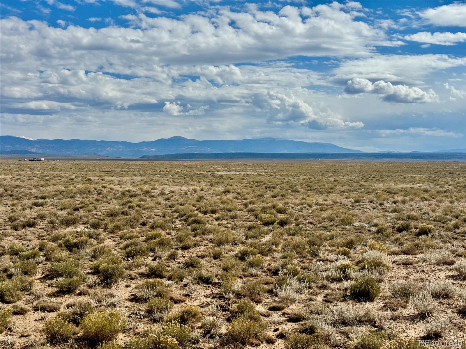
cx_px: 233
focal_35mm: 48
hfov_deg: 39.7
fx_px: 646
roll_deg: -0.3
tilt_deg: -0.9
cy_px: 174
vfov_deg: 30.3
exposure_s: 1/10526
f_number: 1.78
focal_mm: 6.76
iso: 64
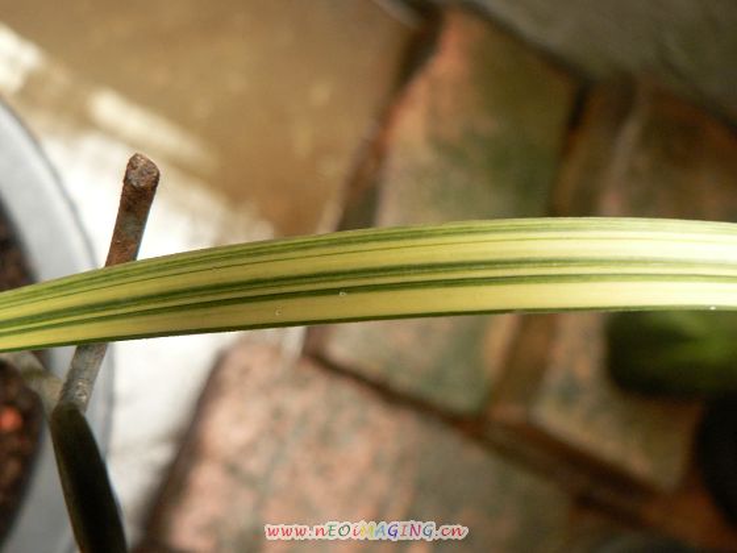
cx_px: 368
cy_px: 276
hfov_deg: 51.4
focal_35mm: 36
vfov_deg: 39.7
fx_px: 766
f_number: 2.8
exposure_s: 1/6
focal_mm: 6
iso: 200
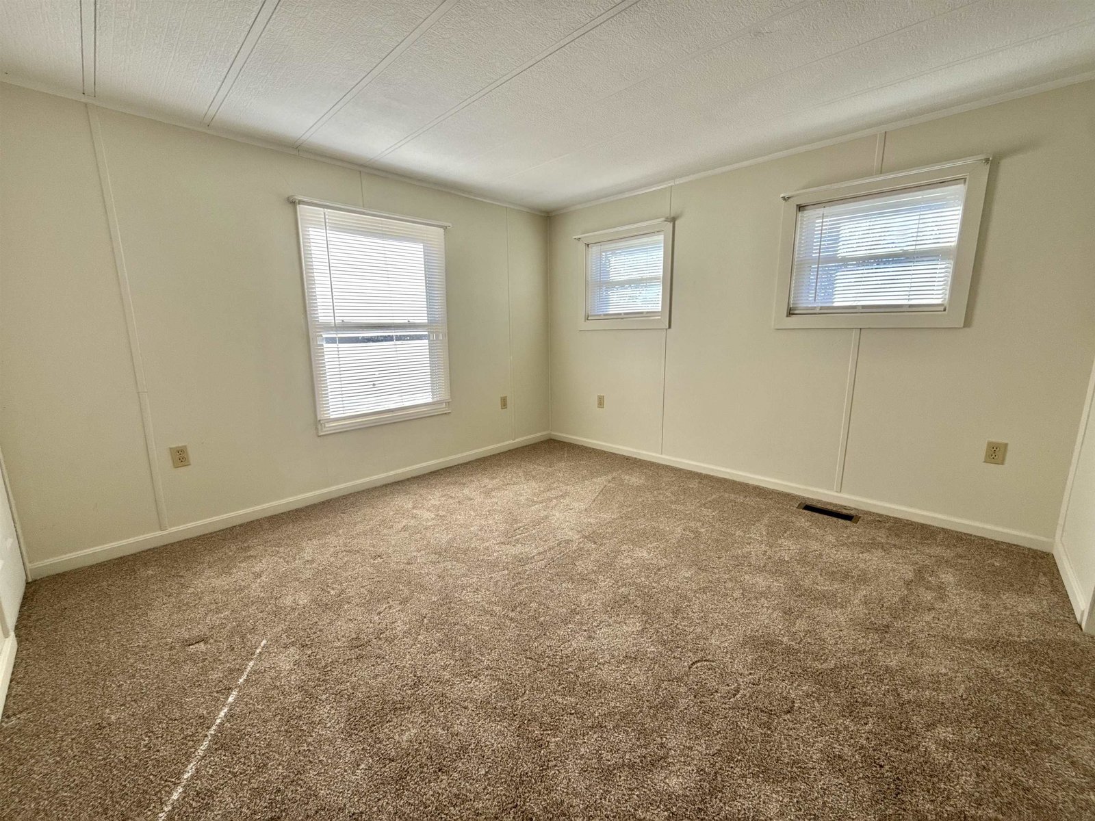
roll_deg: +0.5
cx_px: 548
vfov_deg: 85.7
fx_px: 443
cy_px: 410
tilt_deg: -10.6
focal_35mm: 14
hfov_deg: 102.1
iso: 64
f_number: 2.2
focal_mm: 2.22
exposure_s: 1/353
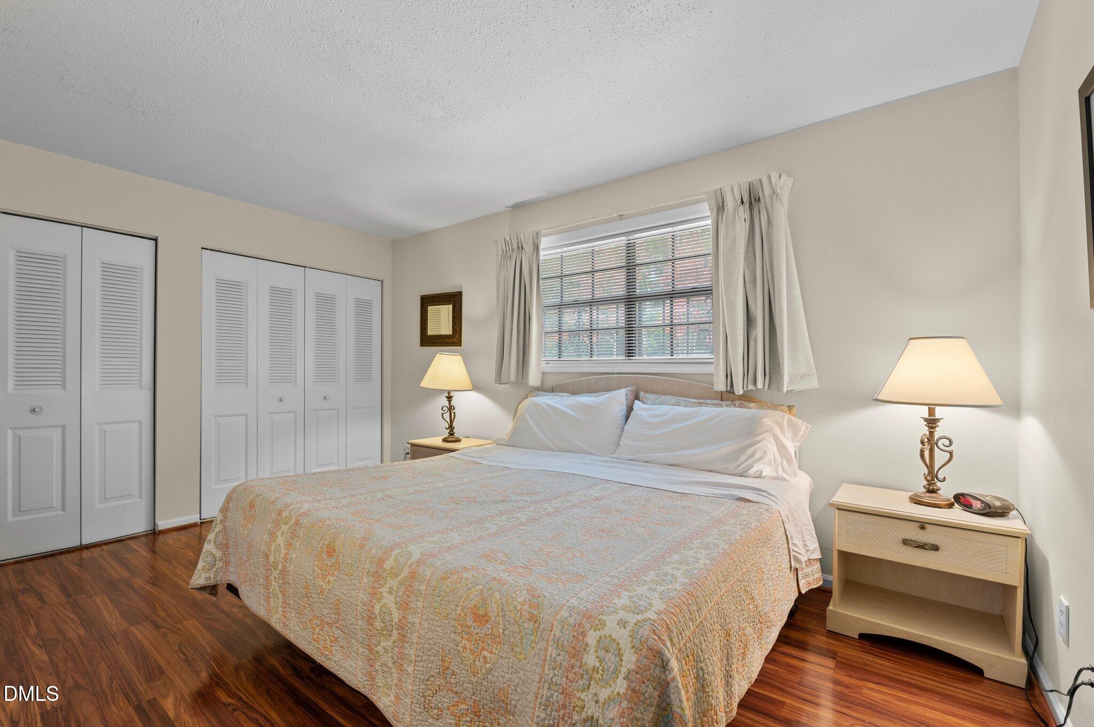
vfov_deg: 77.2
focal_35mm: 15
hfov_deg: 100.4
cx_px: 547
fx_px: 455
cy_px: 364
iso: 400
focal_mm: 15
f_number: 6.3
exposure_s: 1/4
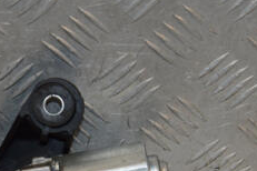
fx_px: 1335
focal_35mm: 187
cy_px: 210
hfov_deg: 11.0
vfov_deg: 7.3
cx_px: 53
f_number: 7.1
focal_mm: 48
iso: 800
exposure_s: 1/200
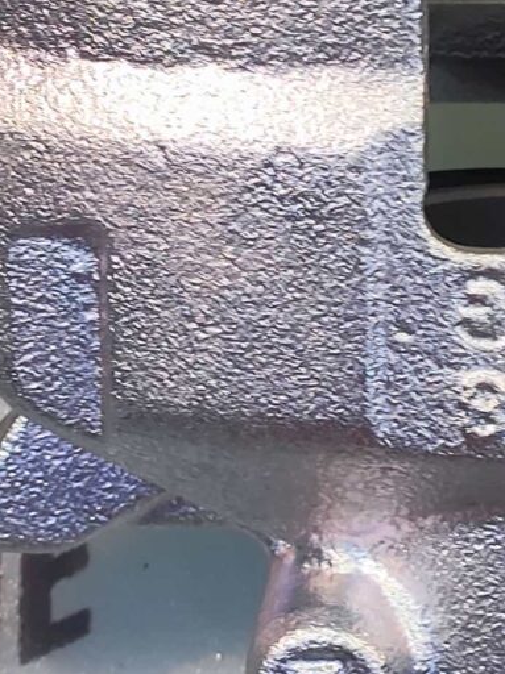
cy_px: 16
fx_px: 1656
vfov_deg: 22.3
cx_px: 525
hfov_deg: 16.9
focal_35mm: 85
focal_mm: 4.74
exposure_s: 1/33
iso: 114
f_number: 1.79
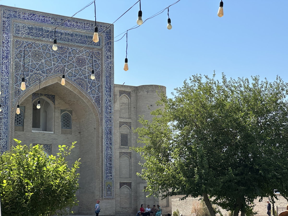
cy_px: 108
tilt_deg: +8.9
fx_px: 641
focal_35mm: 77
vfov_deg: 19.1
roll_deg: +0.8
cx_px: 144
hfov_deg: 25.3
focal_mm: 9
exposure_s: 1/742
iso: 32
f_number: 2.8
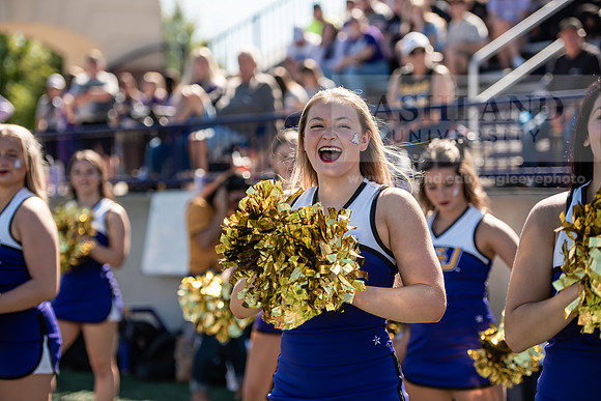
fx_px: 1636
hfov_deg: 20.8
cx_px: 300
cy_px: 200
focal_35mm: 98
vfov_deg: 14.0
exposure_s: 1/1250
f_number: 3.2
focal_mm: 98
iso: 125
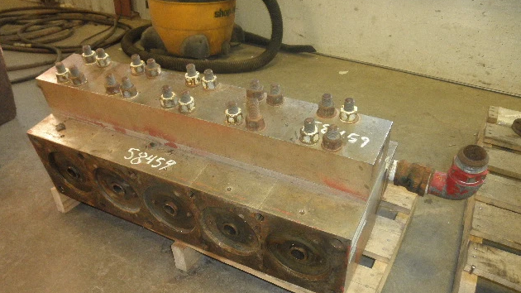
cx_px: 263
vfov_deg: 37.4
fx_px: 428
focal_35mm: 31
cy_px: 193
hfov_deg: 62.6
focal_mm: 5
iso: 200
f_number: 3
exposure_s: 1/30
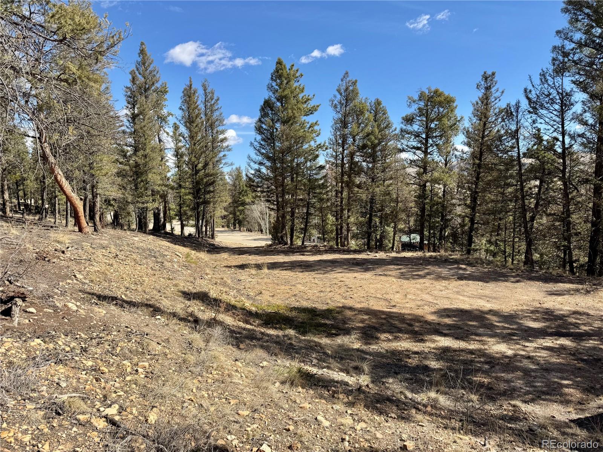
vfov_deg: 56.8
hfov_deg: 71.6
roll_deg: +1.2
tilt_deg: -5.5
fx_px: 418
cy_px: 226
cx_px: 302
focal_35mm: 24
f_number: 1.78
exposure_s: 1/3413
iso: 80
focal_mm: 6.76
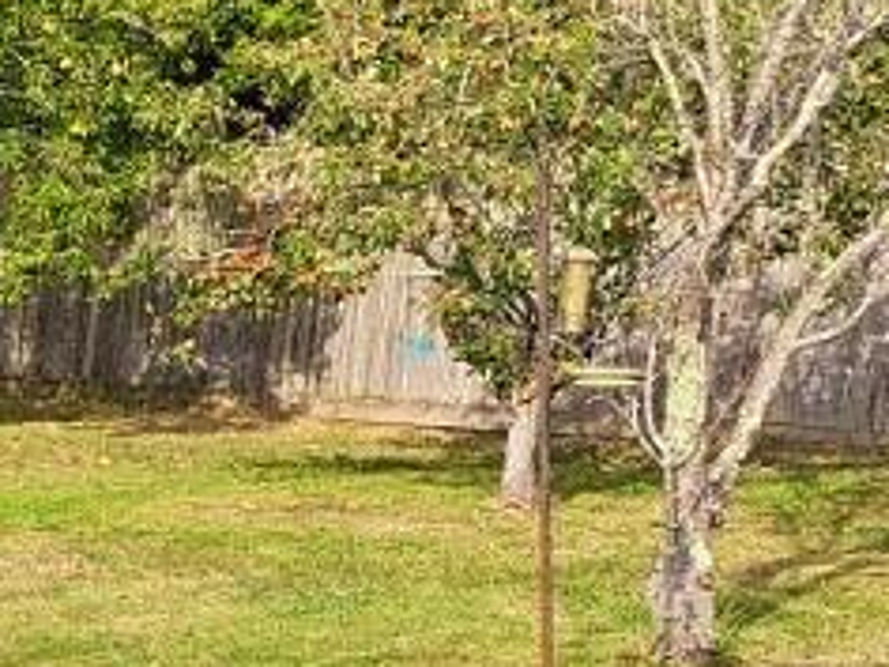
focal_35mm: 104
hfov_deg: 15.1
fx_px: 2671
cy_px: 614
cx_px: -912
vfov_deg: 14.1
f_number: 1.8
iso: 50
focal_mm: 5.23
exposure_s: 1/728
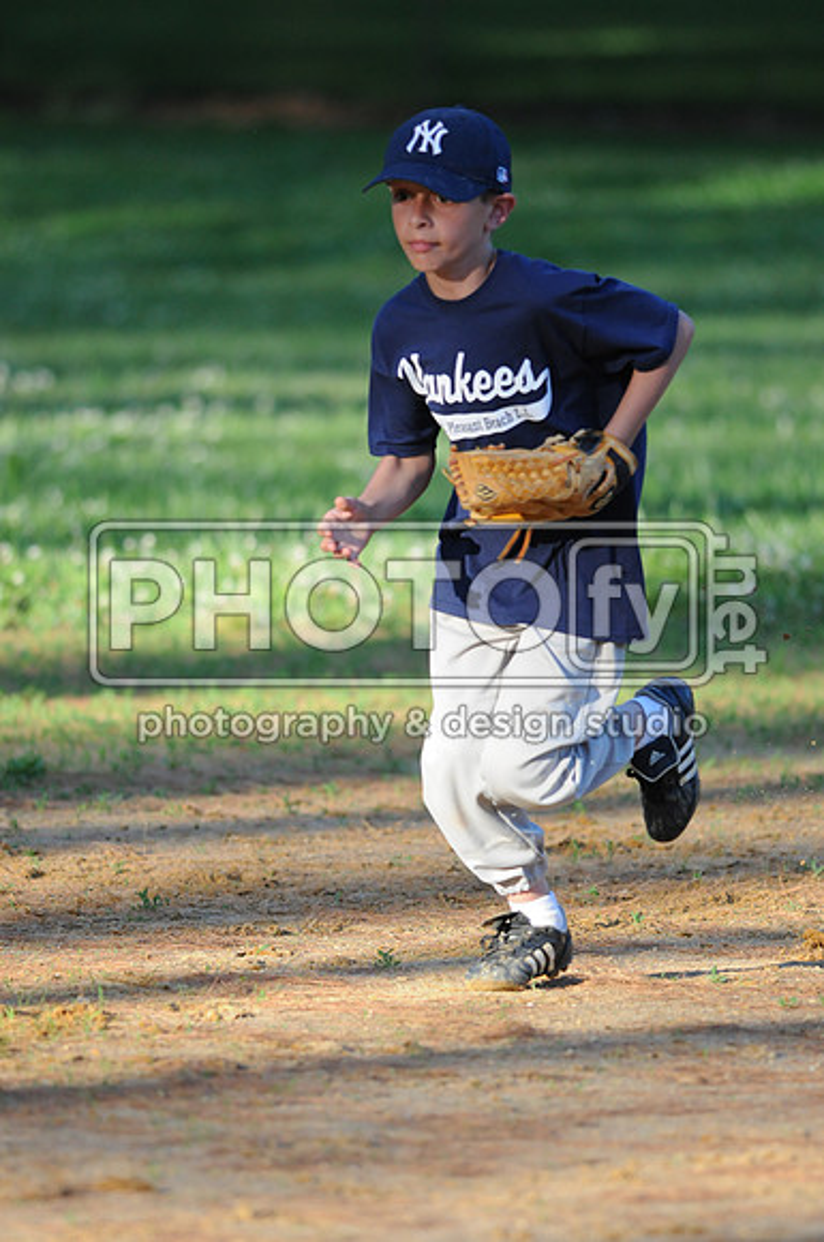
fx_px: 15495
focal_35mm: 450
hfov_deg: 3.0
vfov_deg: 4.6
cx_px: 412
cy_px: 621
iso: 800
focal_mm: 300
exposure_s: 1/1600
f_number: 4
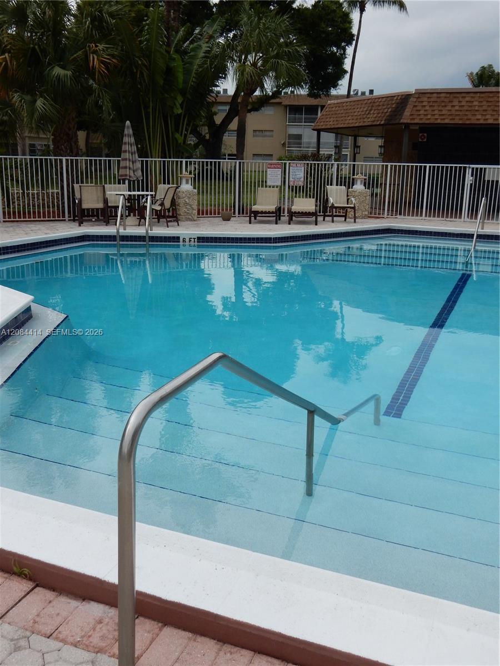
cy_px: 333
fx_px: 693
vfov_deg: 51.4
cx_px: 250
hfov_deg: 39.7
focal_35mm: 36
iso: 125
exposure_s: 1/800
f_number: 4
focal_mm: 6.4
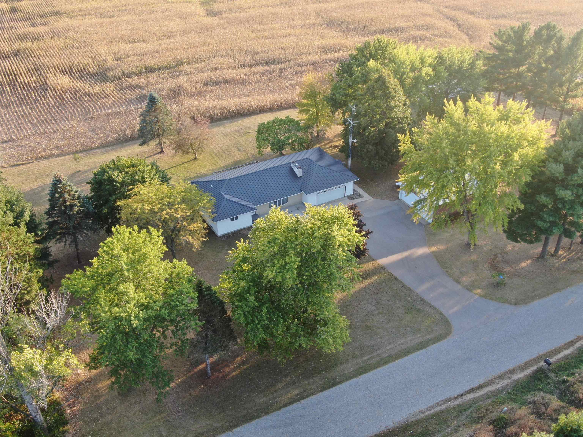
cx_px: 292
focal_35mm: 36
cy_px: 218
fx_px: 606
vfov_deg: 39.7
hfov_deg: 51.4
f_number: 3.3
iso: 100
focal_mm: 6.21
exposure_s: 1/60
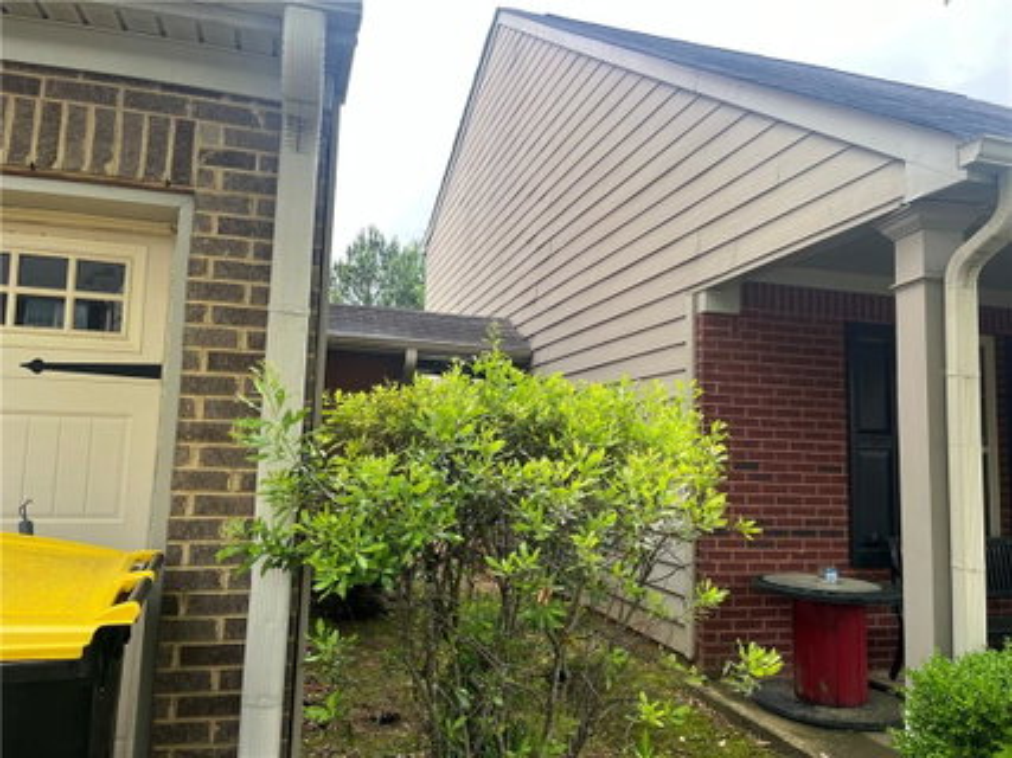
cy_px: 379
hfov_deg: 67.3
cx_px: 506
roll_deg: -2.1
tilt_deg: +6.7
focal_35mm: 26
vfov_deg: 53.0
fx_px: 760
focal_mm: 5.1
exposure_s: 1/214
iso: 40
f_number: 1.6
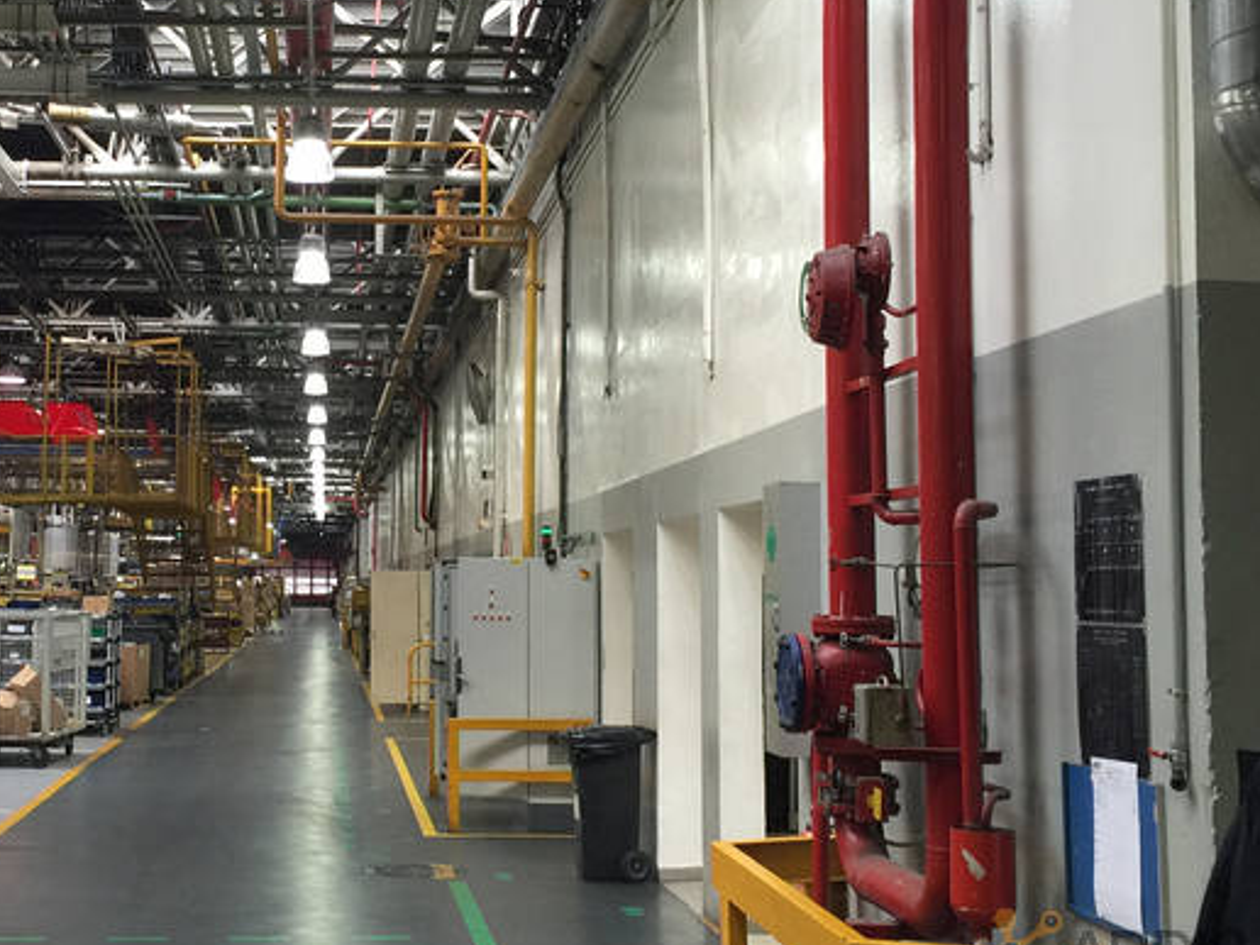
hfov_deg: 40.8
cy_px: 308
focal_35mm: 45
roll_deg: -1.8
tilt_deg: +5.9
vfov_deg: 31.9
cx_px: 313
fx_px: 1638
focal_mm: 4.15
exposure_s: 1/33
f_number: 2.2
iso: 64
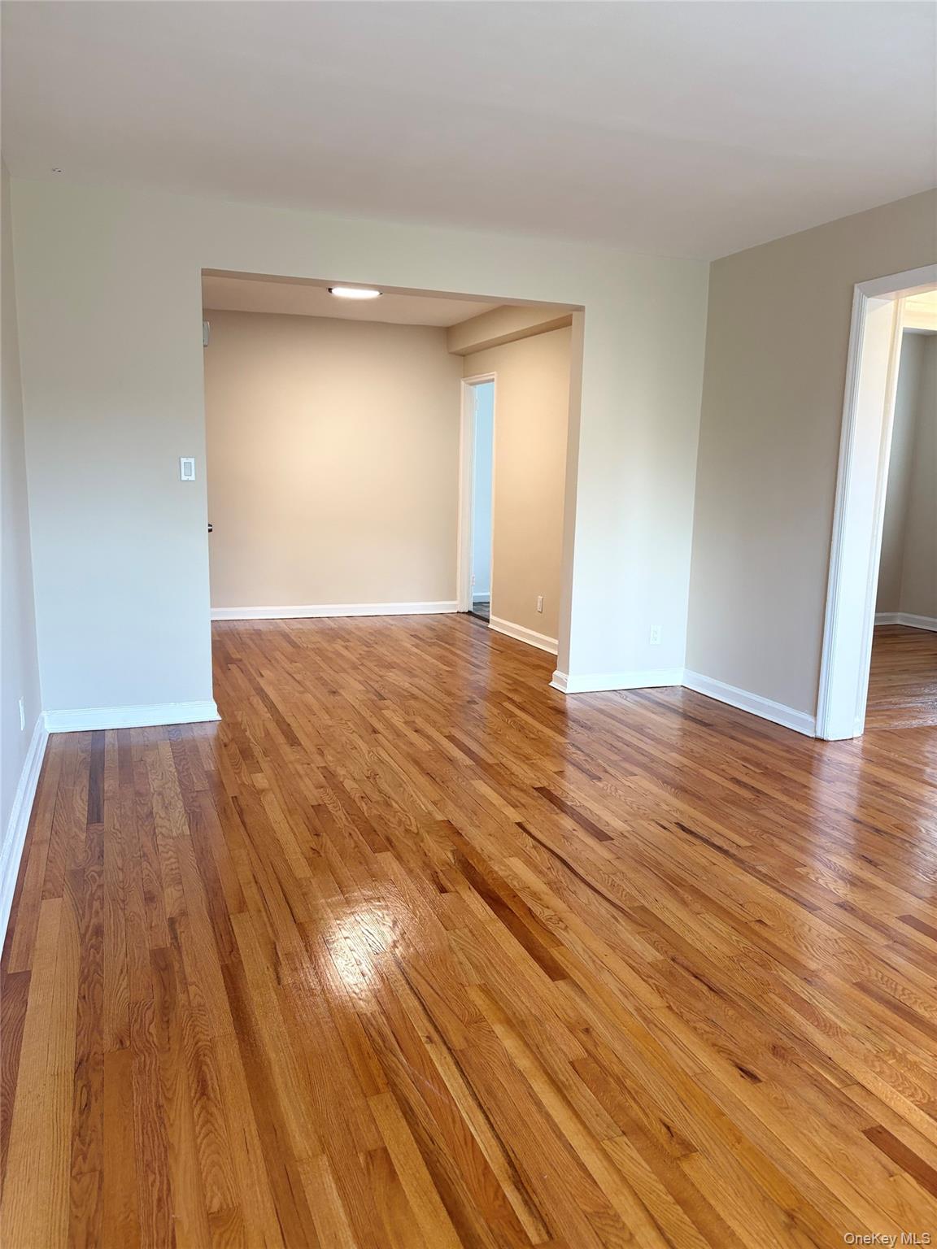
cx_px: 468
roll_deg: -1.1
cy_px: 624
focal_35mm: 26
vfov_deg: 67.3
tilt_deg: -9.5
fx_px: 938
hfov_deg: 53.1
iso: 64
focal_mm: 5.96
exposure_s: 1/60
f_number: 1.6
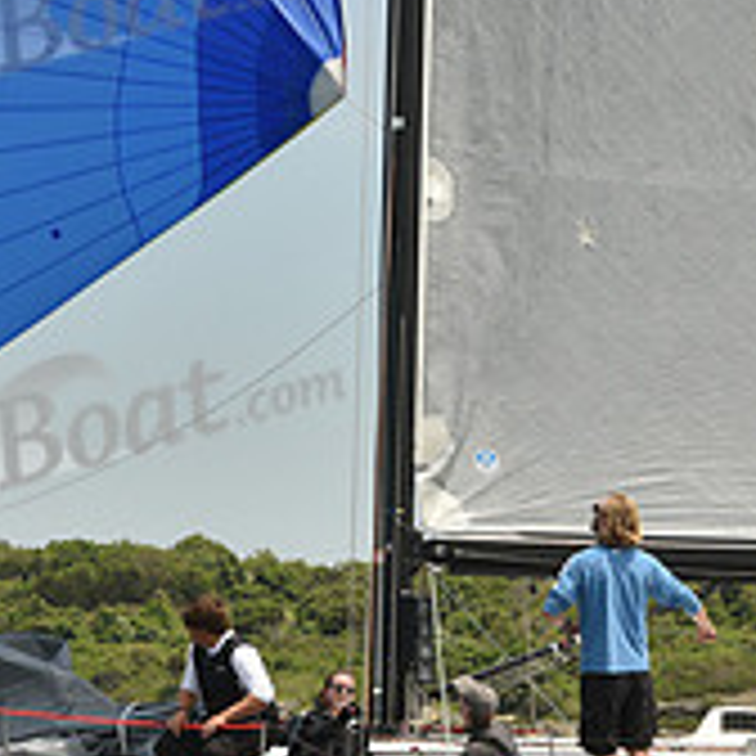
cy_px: 619
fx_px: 5065
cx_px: 580
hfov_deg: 8.5
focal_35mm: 205
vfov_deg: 8.5
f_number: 8
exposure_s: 1/1600
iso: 400
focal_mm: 70
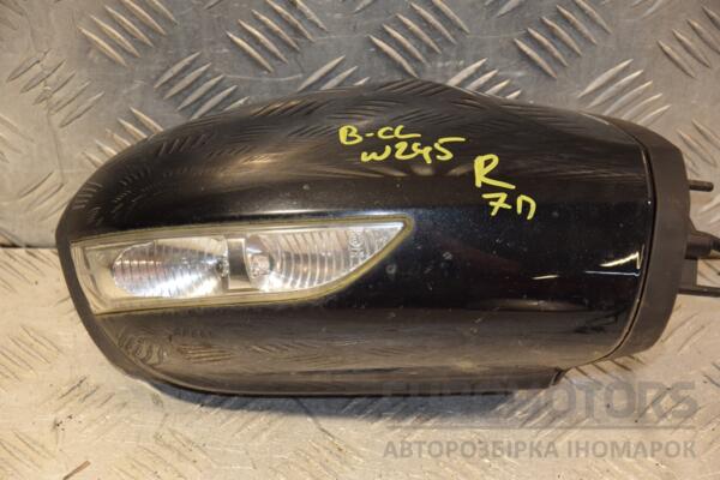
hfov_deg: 16.1
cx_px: 360
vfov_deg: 10.8
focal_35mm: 128
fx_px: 2550
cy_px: 240
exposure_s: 1/200
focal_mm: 85
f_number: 5.6
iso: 800
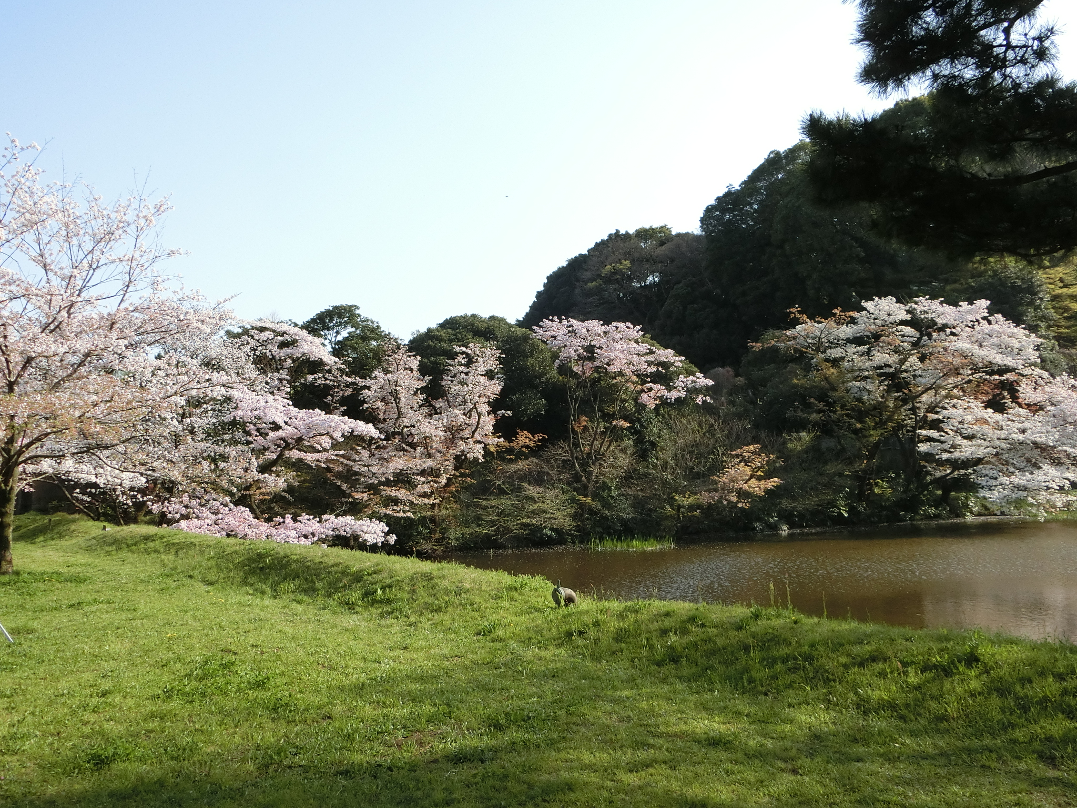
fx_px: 1058
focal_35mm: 34
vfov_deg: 41.8
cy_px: 404
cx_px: 538
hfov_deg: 54.0
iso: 200
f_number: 3.9
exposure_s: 1/1000
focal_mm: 6
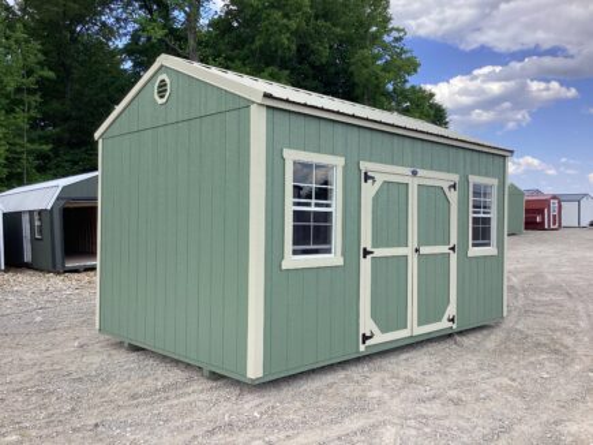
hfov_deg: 58.4
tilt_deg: -2.5
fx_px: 531
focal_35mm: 31
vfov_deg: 45.4
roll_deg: -0.4
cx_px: 296
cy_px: 222
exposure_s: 1/468
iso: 25
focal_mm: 3.3
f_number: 2.4
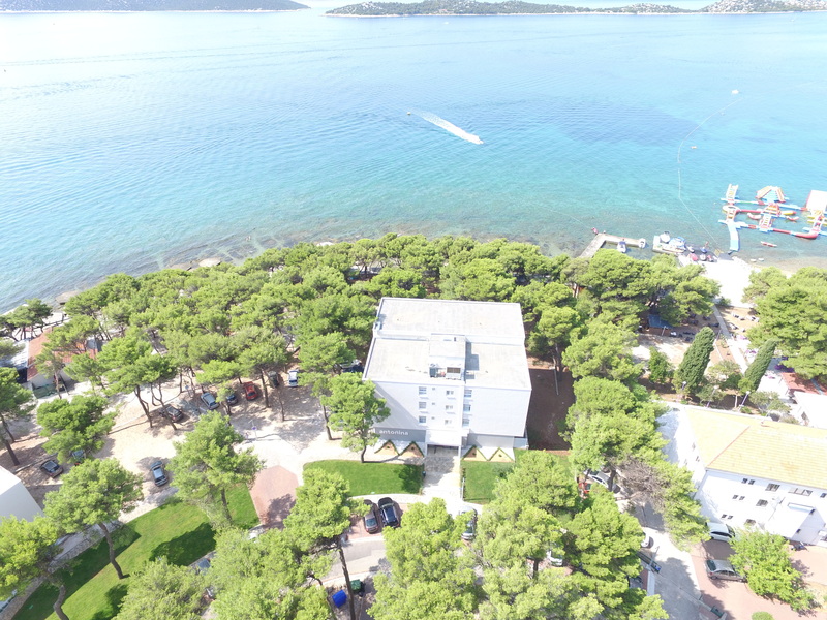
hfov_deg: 81.7
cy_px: 310
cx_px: 414
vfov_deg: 66.0
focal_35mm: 20
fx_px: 478
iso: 100
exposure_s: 1/293
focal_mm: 3.61
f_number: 2.8
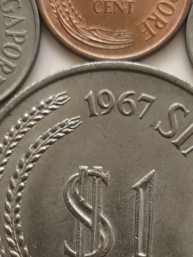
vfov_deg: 16.6
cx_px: 119
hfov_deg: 12.8
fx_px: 861
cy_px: 250
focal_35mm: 116
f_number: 1.7
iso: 320
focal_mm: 4.71
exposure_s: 1/33.3
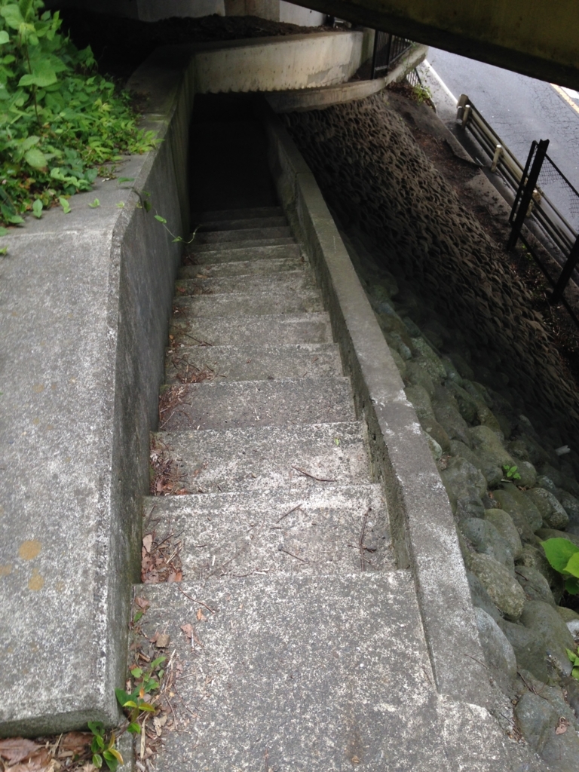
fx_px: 736
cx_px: 290
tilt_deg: -50.4
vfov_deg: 55.4
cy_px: 386
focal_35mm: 33
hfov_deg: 42.9
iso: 50
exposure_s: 1/40
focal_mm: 4.12
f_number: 2.4
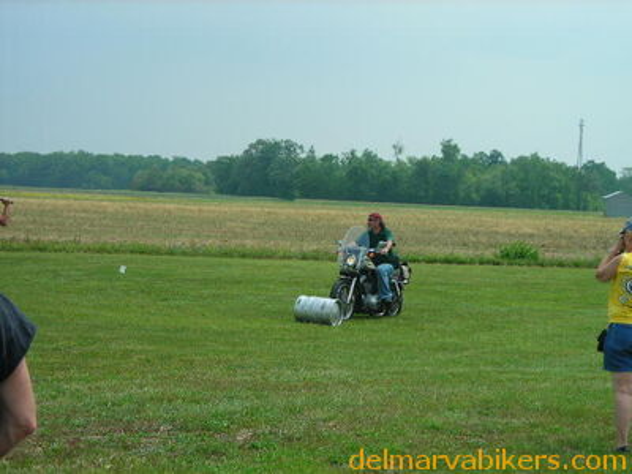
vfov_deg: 14.4
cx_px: 316
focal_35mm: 103
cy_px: 237
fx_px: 1881
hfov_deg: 19.1
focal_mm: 17
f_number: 4.9
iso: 50
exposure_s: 1/268
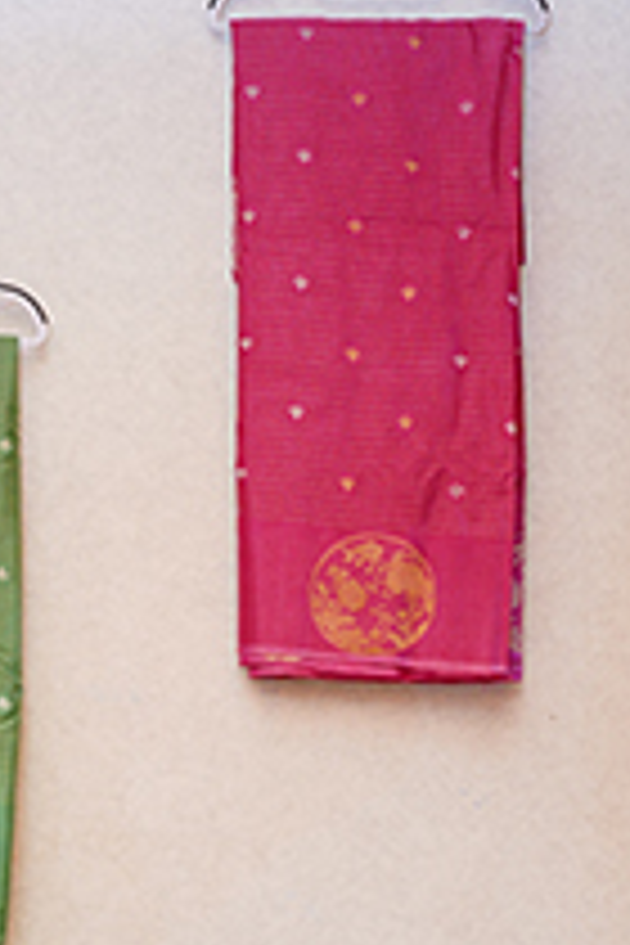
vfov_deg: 28.1
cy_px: 855
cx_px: 128
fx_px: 1811
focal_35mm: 69
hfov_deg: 19.5
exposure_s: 1/100
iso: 800
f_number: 4
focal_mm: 29
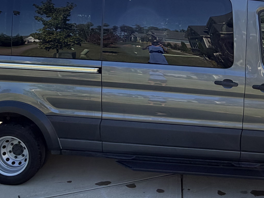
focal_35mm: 39
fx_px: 297
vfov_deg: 36.3
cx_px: 139
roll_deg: +2.4
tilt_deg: -3.0
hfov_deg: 47.8
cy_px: 59
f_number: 2.2
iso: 40
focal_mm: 2.22
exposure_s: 1/590
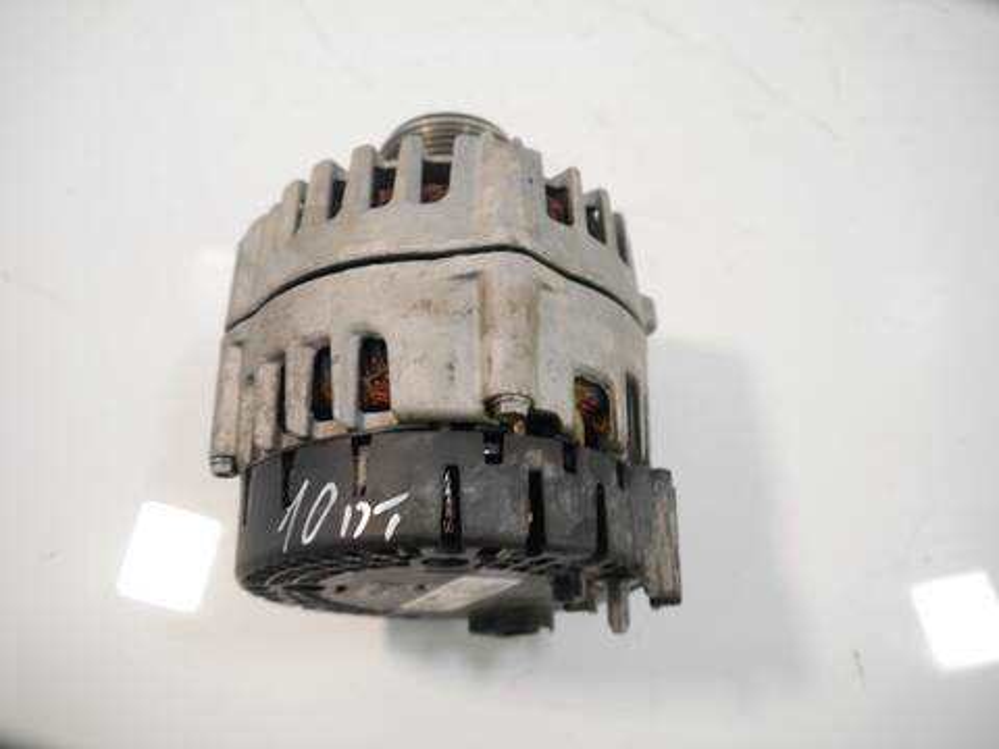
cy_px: 374
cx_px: 500
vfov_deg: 49.7
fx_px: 808
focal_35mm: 28
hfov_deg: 63.4
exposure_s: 1/60
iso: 500
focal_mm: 14
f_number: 3.5
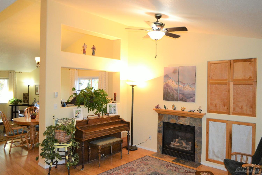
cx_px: 131
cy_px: 88
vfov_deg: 47.9
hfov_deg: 67.4
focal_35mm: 27
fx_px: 196
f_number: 3.5
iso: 2000
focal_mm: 18
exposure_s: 1/200
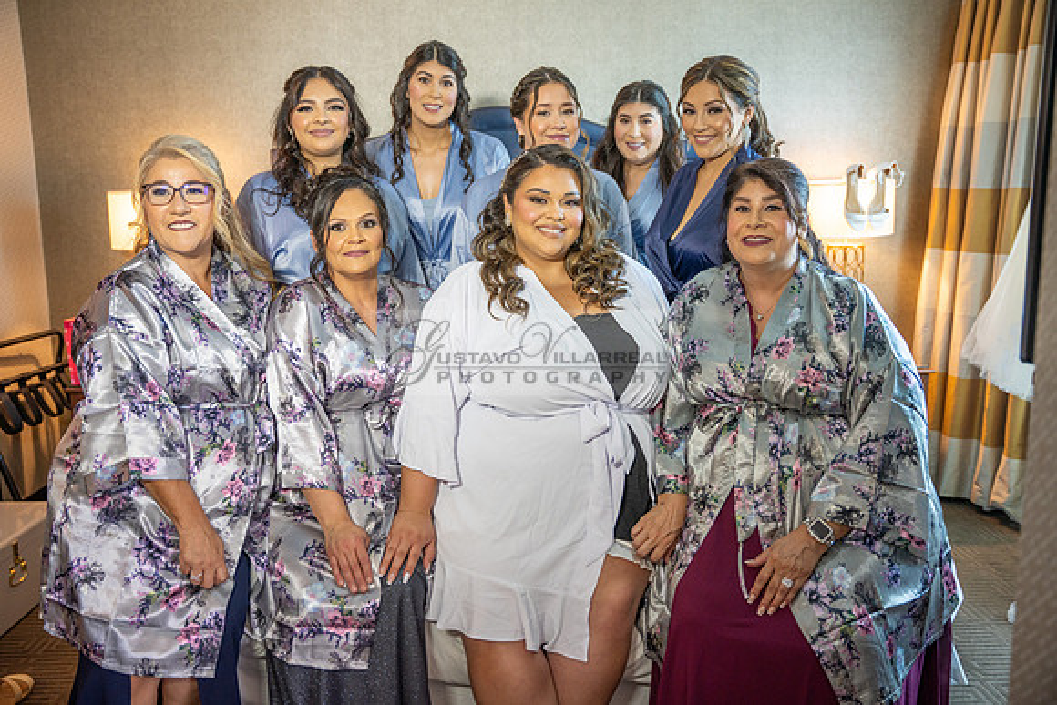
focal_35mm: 31
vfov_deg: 42.3
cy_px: 352
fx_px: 910
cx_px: 528
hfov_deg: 60.3
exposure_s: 1/80
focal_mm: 31
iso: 800
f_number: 2.8
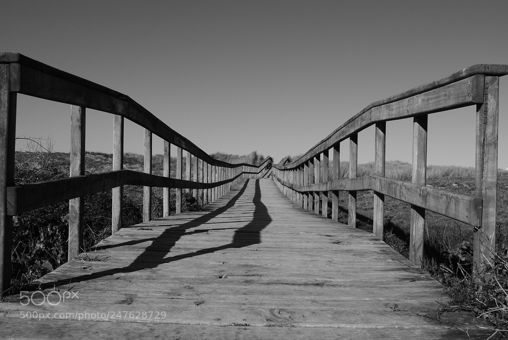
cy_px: 170
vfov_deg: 28.2
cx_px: 254
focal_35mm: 48
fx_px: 678
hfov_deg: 41.1
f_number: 10
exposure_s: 1/250
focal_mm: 32
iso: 100
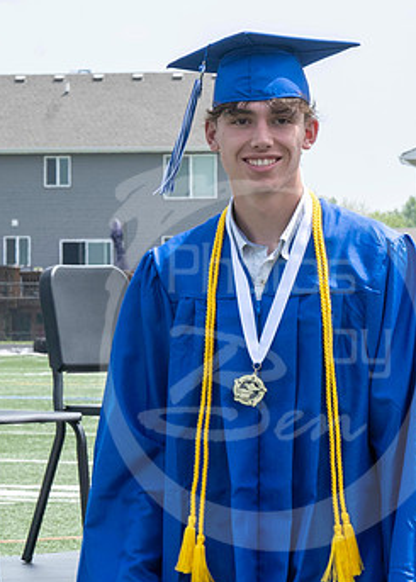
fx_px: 4069
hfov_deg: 5.8
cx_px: 105
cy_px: 249
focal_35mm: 246
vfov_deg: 8.2
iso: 200
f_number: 13
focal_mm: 70
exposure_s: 1/250
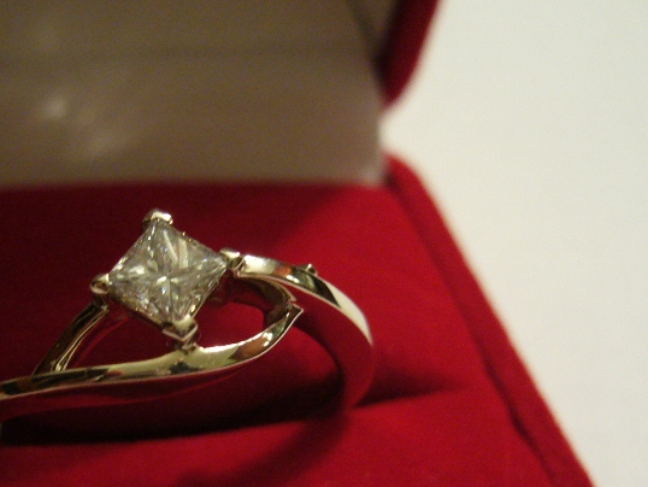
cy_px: 328
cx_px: 199
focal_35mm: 52
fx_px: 974
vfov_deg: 27.9
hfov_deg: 36.3
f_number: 2.8
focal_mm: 5.8
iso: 200
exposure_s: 1/8
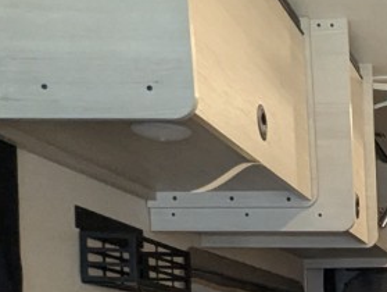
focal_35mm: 80
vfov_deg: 16.2
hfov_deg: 20.6
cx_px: 587
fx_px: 896
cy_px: 492
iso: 454
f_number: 2.2
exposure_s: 1/89.2
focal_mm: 2.35
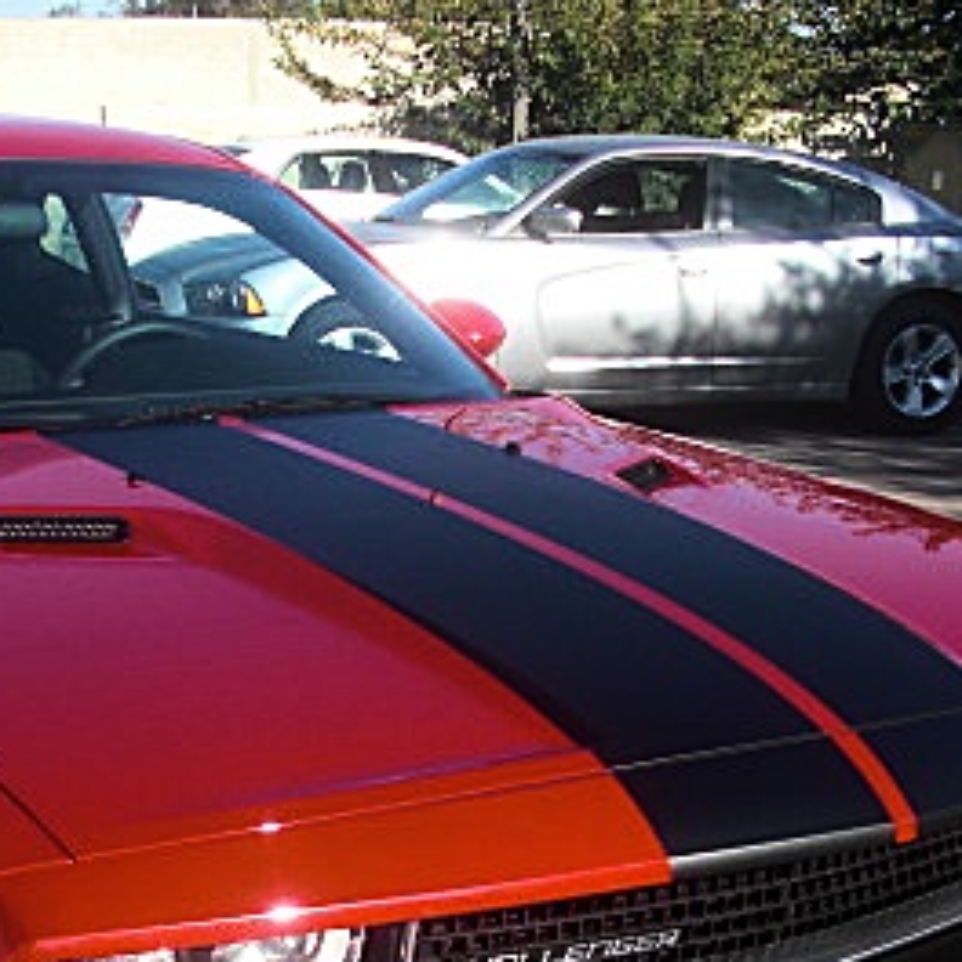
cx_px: 299
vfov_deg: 22.1
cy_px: 805
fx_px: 2421
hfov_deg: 22.4
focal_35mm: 77
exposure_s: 1/500
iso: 50
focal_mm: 6.3
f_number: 2.8
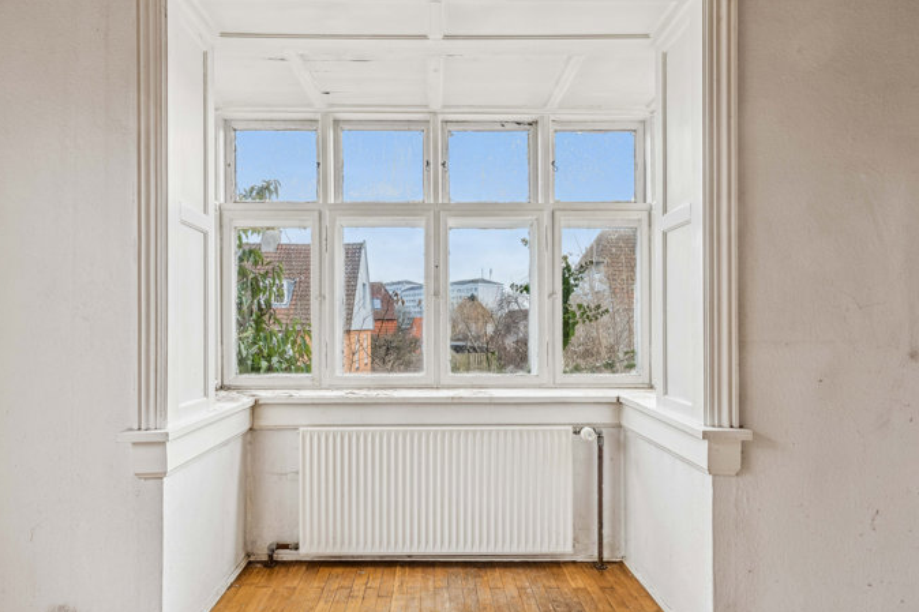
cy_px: 316
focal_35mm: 19
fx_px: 485
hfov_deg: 86.9
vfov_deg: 64.5
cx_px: 440
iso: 200
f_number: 9
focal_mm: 16
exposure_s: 1/40
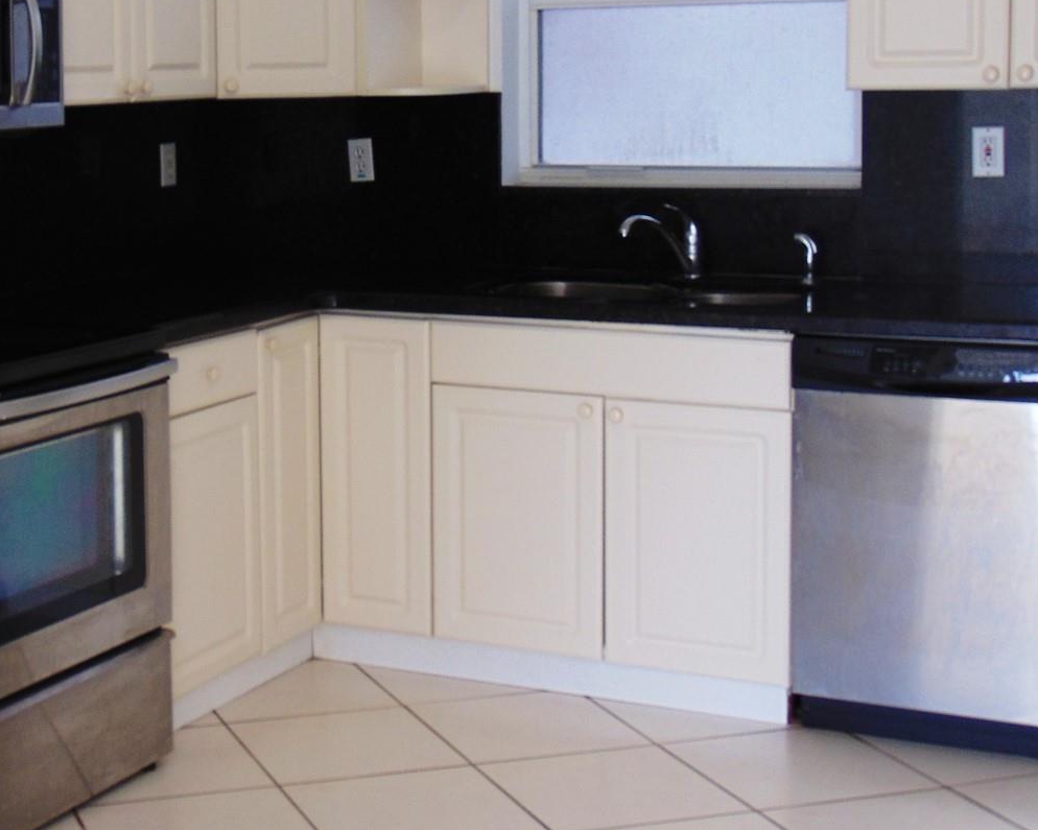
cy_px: 281
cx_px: 275
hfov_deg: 28.3
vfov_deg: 23.0
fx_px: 2027
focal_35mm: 66
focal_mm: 7.6
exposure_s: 1/40
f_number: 3.3
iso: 80
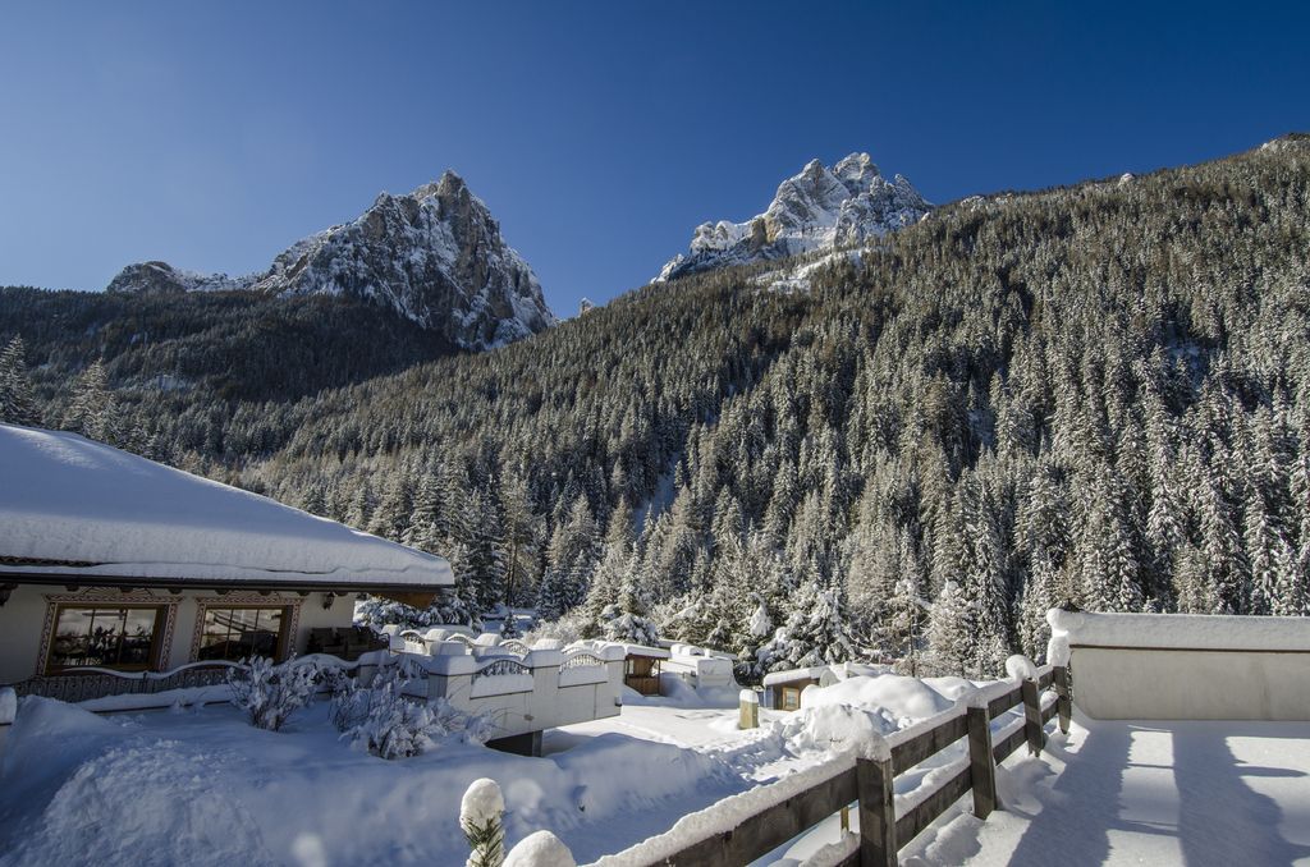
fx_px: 654
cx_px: 655
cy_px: 434
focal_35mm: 18
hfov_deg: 90.1
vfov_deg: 67.1
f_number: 8
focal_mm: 12
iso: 250
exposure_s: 1/500
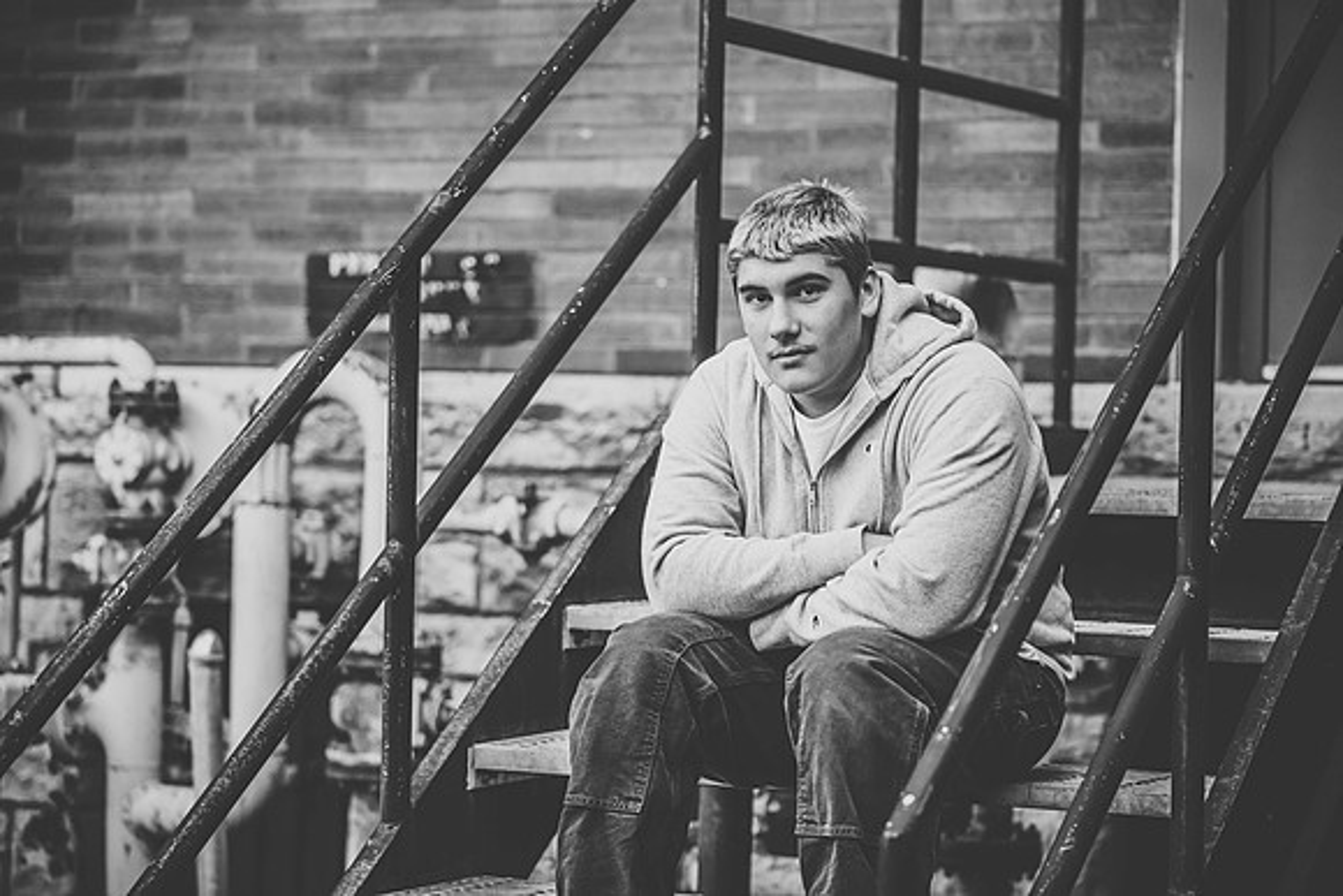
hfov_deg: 20.0
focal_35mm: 102
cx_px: 672
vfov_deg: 13.4
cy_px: 448
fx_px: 3806
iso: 1600
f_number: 2.8
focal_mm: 102
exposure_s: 1/400
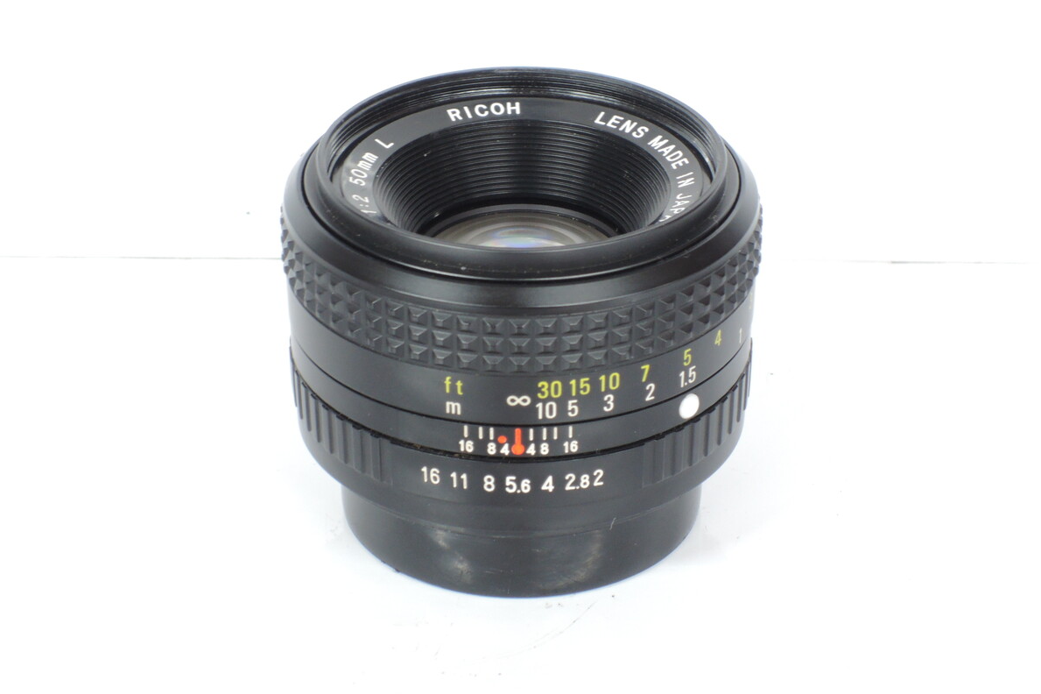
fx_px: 3642
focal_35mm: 126
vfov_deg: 10.9
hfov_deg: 16.3
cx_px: 521
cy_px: 331
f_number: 7.1
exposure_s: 1/6
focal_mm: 25.5
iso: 400
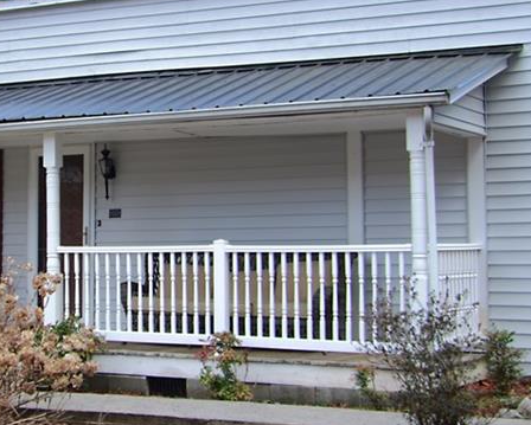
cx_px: 103
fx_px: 1211
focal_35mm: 77
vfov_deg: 19.9
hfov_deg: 24.3
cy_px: 165
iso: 160
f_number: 4.5
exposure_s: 1/80
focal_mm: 24
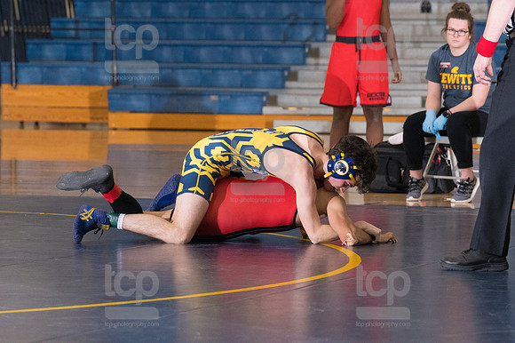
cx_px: 258
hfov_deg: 8.3
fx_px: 3531
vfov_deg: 5.6
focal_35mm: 247
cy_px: 172
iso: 2000
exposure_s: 1/250
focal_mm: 165
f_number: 5.6
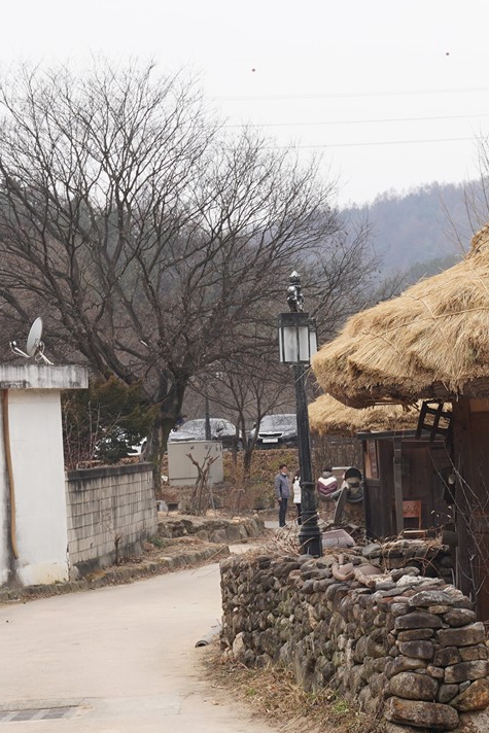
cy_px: 497
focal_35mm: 132
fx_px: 2688
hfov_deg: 10.3
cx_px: 444
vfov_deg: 15.5
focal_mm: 47
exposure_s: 1/100
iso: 200
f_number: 9
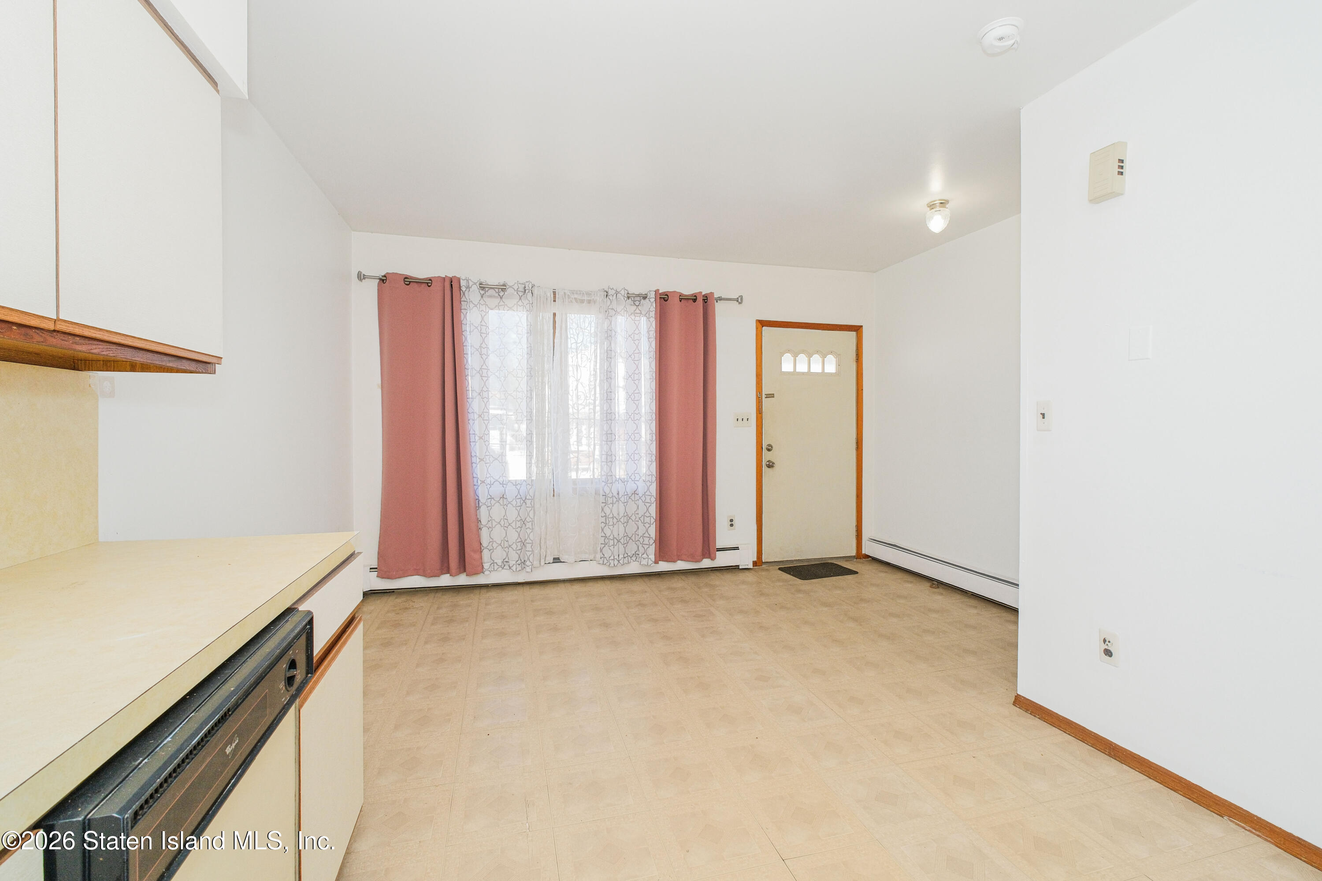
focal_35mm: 15
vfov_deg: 77.3
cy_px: 440
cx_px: 661
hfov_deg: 100.4
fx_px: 551
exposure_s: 1/80
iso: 1000
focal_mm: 10
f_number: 7.1
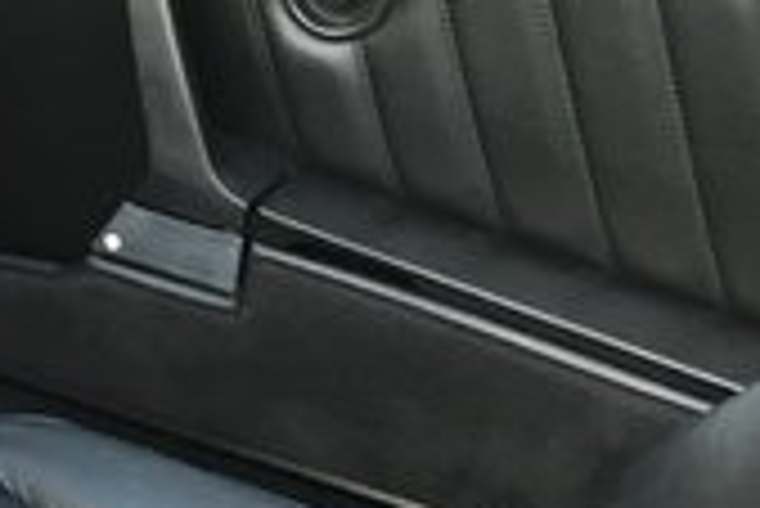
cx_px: -639
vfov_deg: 10.1
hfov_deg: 13.7
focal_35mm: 132
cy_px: 719
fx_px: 2789
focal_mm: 3.99
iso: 100
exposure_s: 1/16
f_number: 1.8
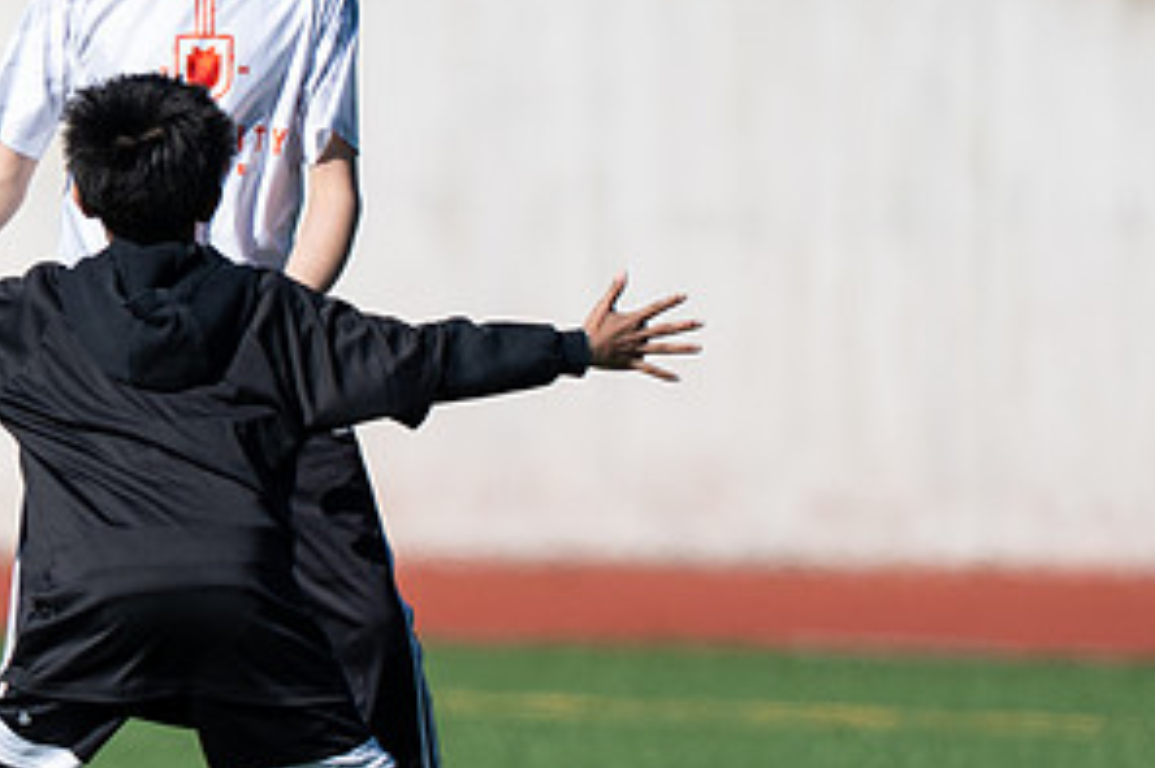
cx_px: 159
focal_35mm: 1704
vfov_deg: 0.8
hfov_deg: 1.2
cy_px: 393
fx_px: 54637
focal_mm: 400
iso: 100
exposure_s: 1/2000
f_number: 2.8
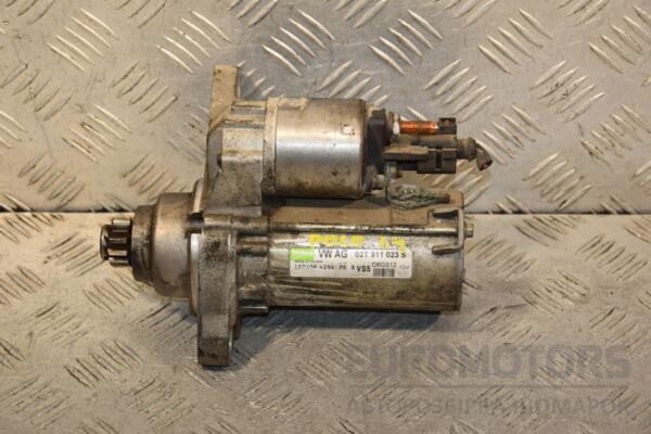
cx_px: 326
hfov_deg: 21.9
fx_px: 1682
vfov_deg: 14.7
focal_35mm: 93
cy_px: 217
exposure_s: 1/200
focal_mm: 62
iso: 800
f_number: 5.6
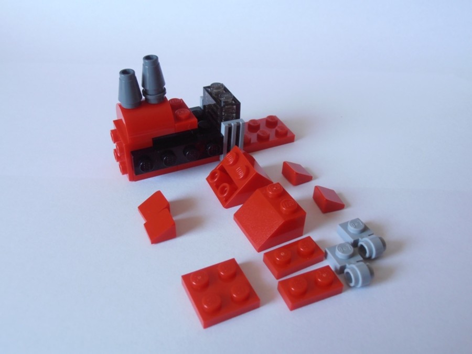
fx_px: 505
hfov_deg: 50.1
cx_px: 236
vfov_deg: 38.7
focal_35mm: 37
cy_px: 177
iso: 125
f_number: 3.9
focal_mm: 6.61
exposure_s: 1/30
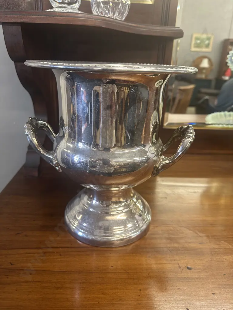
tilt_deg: -23.1
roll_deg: -2.0
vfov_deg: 71.6
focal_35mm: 24
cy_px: 155
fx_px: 215
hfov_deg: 56.8
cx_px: 116
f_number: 1.78
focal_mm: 6.86
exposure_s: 1/50
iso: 160
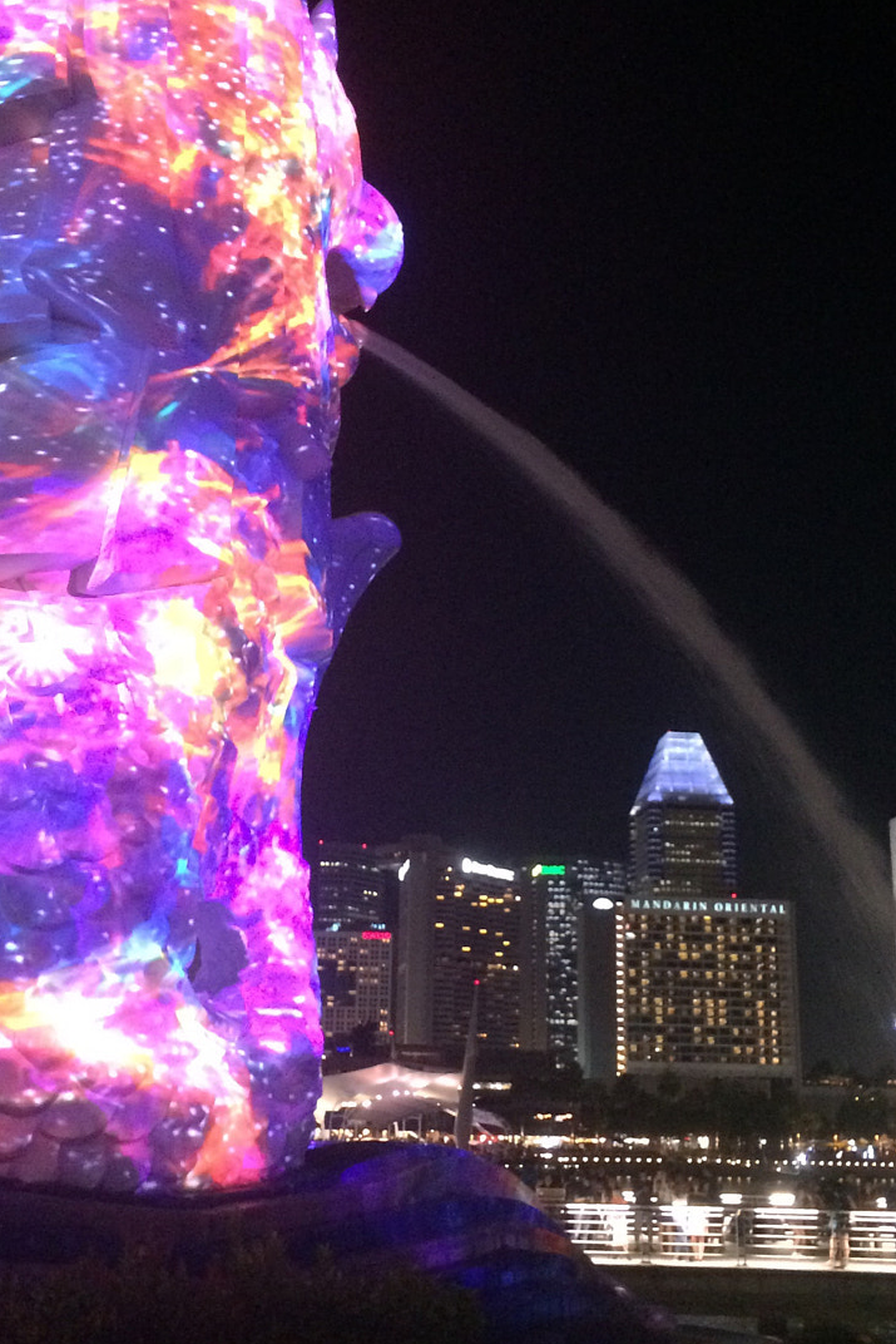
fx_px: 1679
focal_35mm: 45
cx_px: 466
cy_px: 669
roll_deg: -1.1
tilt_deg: +11.5
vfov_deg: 43.6
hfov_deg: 29.9
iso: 400
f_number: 2.2
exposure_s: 1/17
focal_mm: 4.15
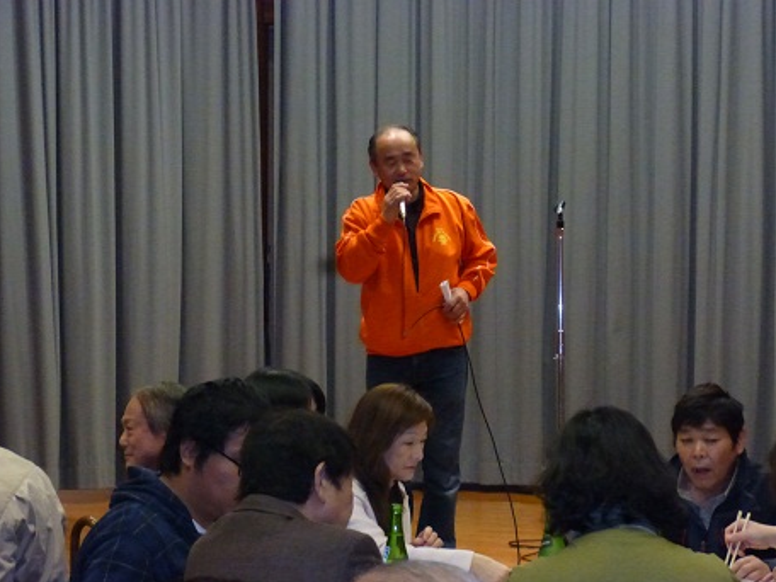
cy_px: 293
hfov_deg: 21.1
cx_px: 385
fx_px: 2085
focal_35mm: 93
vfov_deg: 15.9
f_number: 5.2
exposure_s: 1/60
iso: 1600
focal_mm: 16.5
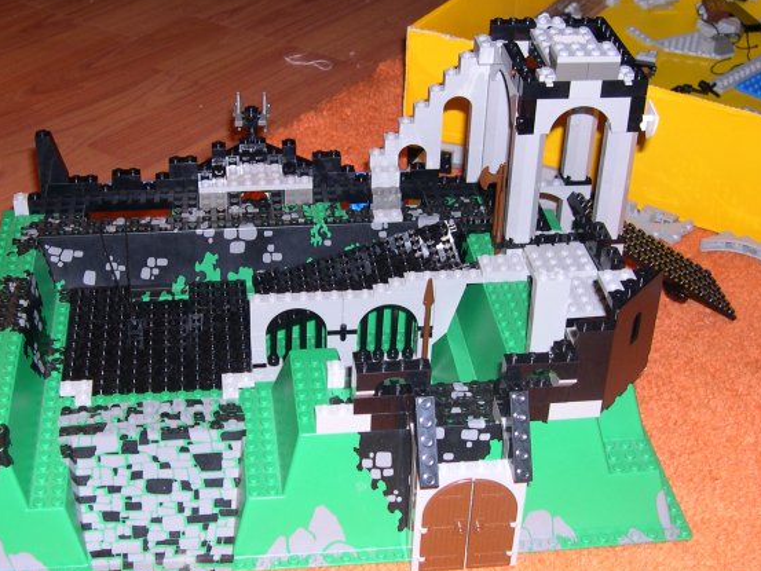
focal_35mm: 55
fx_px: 1209
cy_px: 274
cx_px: 328
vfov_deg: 26.6
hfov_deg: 34.9
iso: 100
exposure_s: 1/60
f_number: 2.8
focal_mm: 8
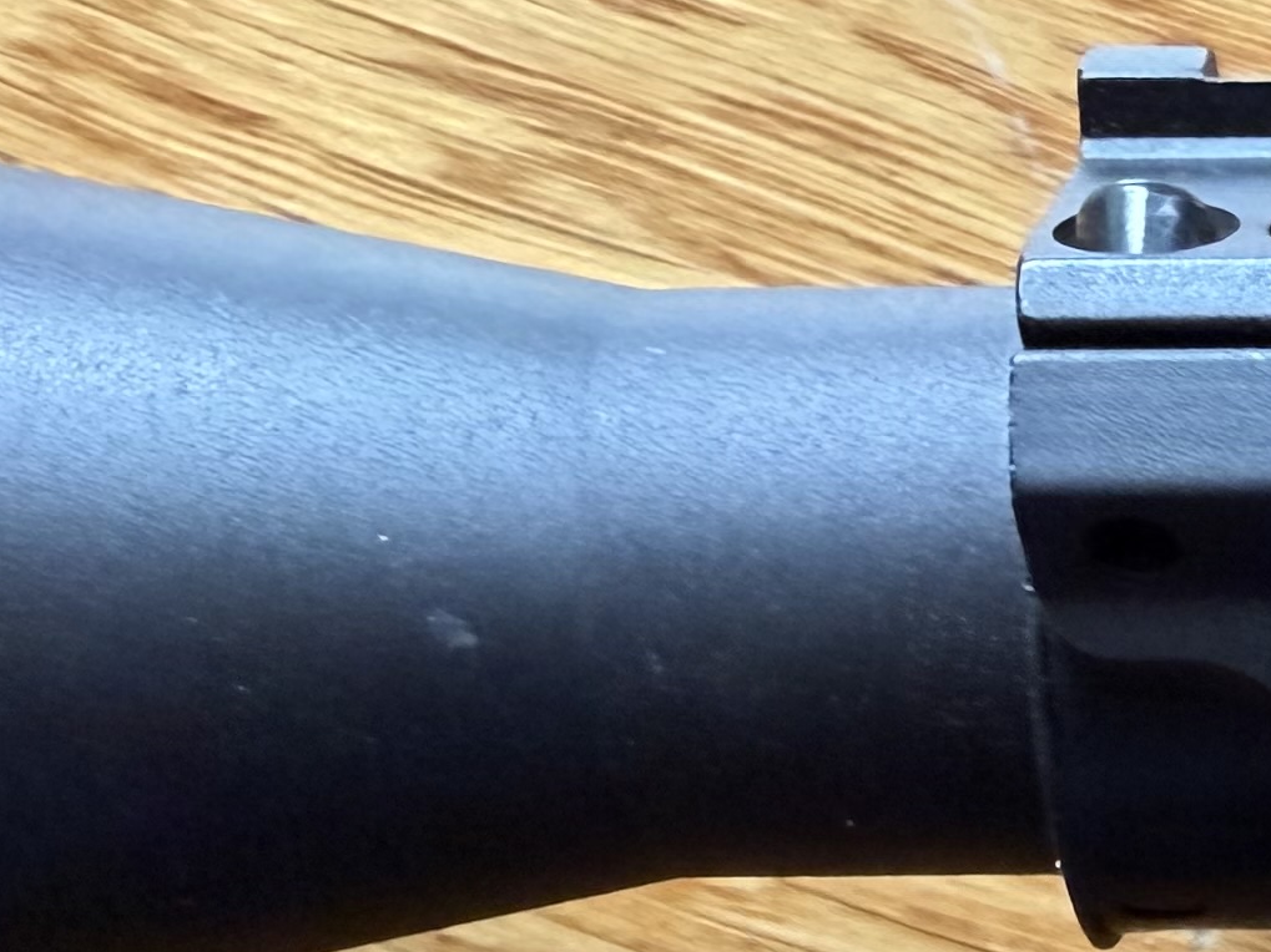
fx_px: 3488
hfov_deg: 18.1
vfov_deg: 14.6
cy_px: 1403
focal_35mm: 95
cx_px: 1983
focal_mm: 2.22
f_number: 2.2
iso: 320
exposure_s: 1/60
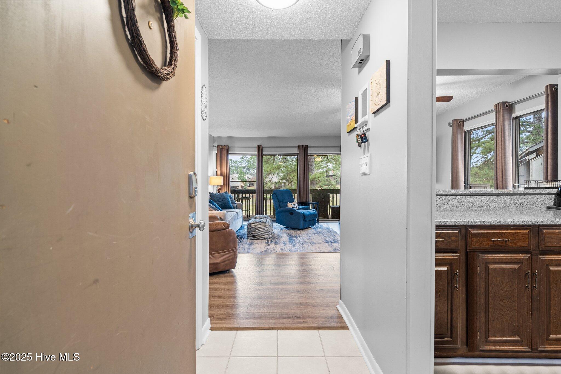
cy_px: 187
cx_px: 280
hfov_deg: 96.7
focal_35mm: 16
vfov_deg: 73.7
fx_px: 249
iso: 400
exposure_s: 1/1.67
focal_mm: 16
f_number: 7.1
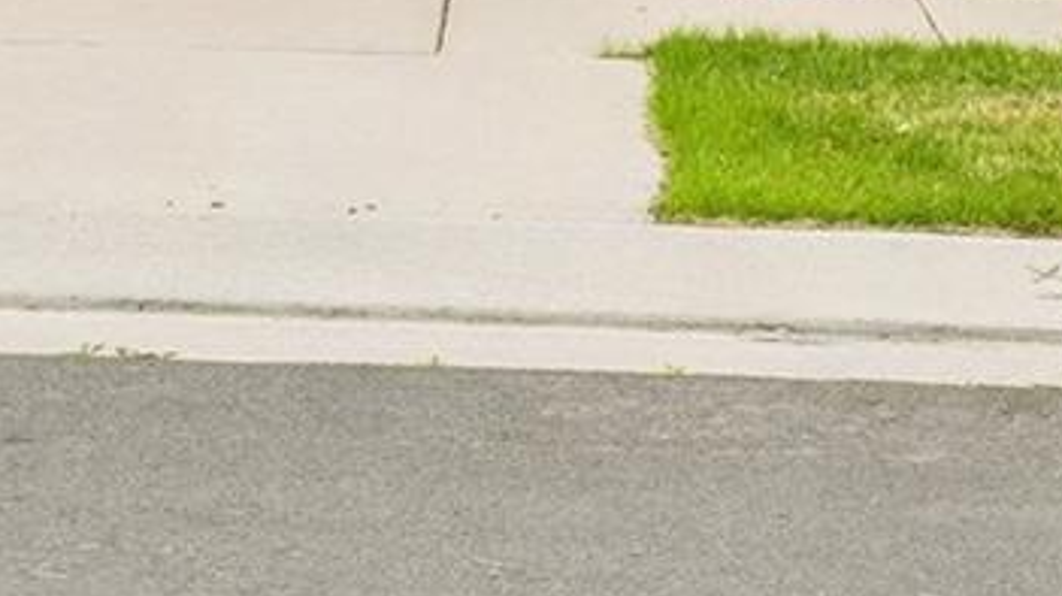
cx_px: 817
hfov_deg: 16.5
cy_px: -829
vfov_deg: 8.6
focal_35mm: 129
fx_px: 3631
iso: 400
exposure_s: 1/400
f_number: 8
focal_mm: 18
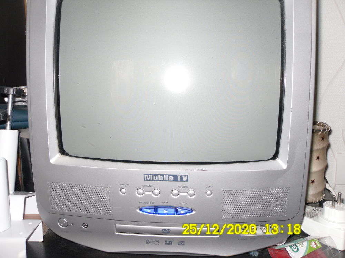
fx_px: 349
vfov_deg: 40.7
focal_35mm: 35
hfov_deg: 52.6
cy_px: 129
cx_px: 172
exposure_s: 1/45
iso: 100
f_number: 8.2
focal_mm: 6.3
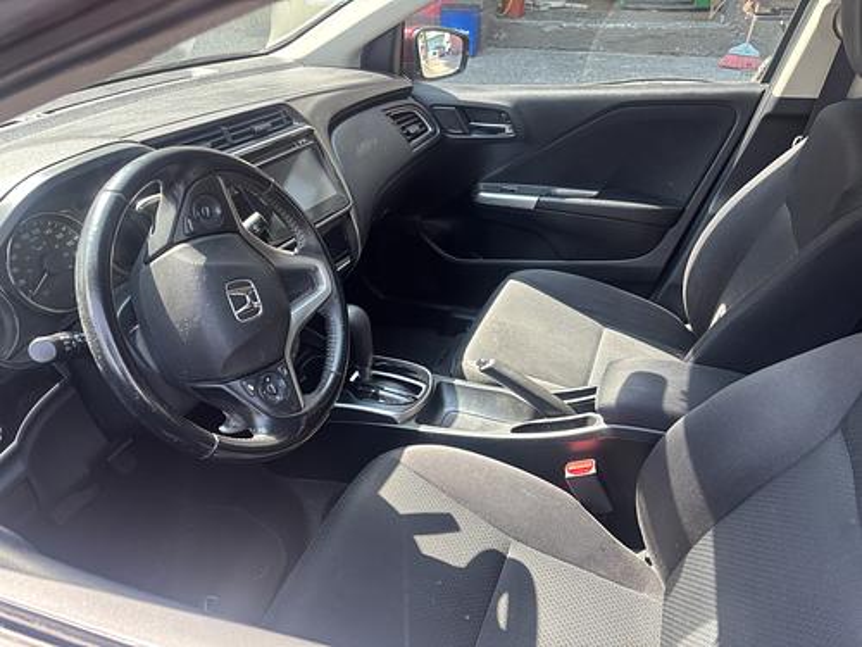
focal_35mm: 26
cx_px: 431
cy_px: 324
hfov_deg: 67.3
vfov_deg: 53.1
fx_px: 647
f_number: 1.6
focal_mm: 5.96
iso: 64
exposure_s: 1/121
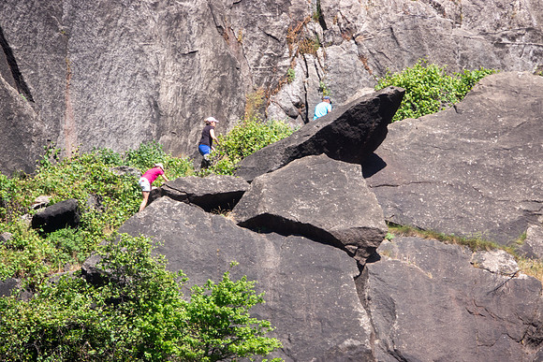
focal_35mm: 600
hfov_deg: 3.4
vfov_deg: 2.3
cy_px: 181
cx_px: 272
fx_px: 9052
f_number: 6.3
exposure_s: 1/200
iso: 100
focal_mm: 220
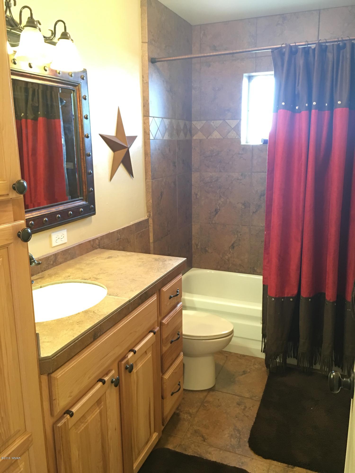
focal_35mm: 29
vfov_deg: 61.7
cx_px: 178
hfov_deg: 48.2
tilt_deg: -12.8
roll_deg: +0.4
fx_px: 397
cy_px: 236
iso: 80
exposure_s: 1/8
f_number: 2.2
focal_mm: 4.15
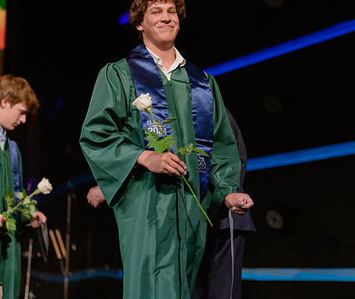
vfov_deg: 19.3
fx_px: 879
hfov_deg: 22.8
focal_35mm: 82
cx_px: 214
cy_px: 136
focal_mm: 50
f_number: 1.2
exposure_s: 1/320
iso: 640
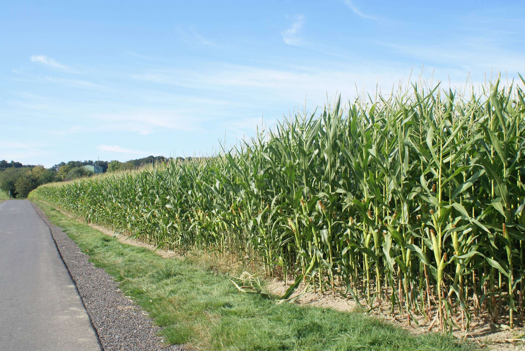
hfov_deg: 49.5
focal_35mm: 39
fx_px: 569
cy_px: 176
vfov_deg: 34.3
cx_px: 262
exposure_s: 1/125
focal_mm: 26
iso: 100
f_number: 9
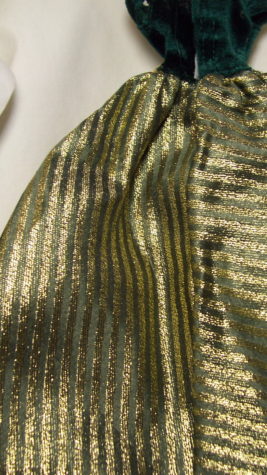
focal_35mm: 41
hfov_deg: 28.9
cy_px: 236
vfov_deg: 49.4
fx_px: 516
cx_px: 173
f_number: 2.8
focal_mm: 5.6
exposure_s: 1/90
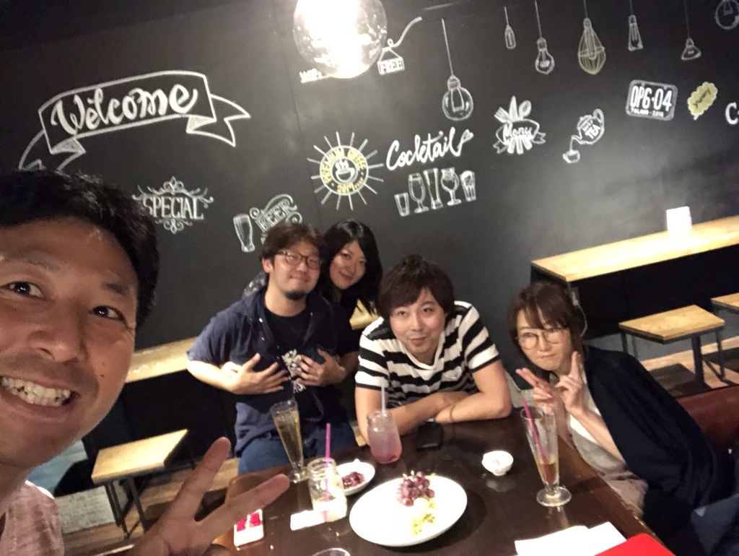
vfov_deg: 44.2
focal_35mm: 32
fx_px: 684
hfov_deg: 56.8
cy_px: 278
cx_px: 370
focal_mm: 2.87
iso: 1000
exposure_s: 1/15
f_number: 2.2
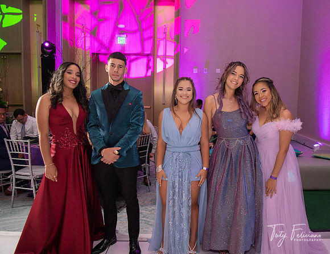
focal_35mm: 27
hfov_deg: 64.4
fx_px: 260
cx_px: 191
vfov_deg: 52.1
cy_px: 127
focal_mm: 24
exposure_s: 1/60
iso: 800
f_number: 5
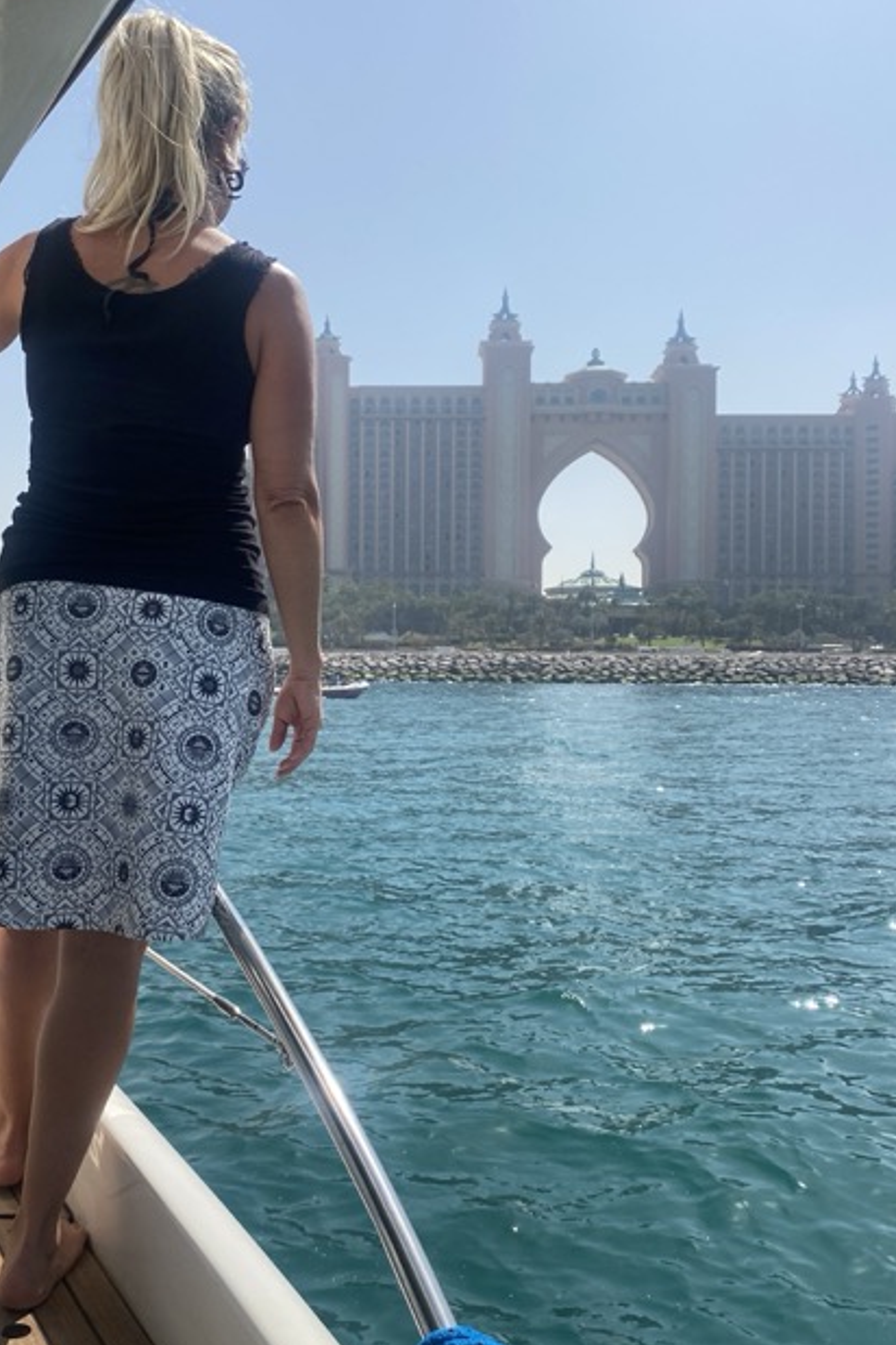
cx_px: 413
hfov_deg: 46.4
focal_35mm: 28
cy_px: 662
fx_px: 1045
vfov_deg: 65.5
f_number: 1.8
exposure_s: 1/5025
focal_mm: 4.25
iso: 32
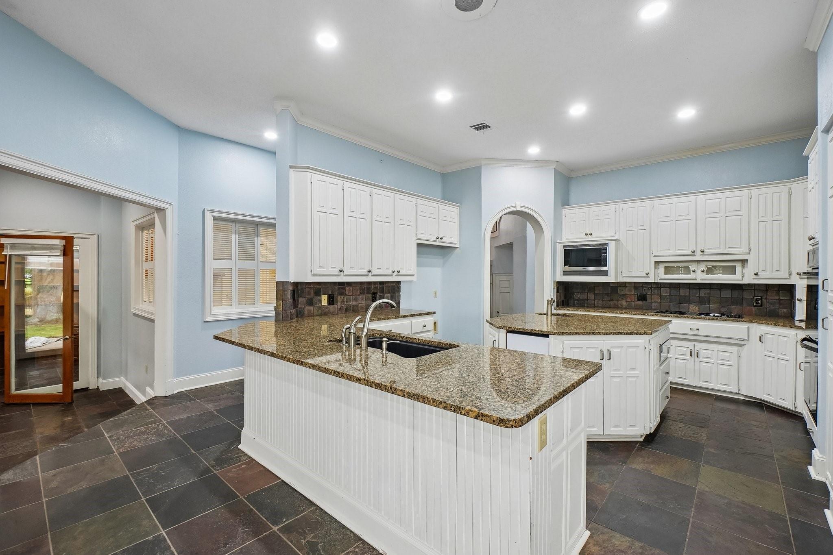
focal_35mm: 15
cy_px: 278
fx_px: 347
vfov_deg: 77.3
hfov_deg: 100.4
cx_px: 416
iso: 400
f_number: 8
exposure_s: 1/15
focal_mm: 10
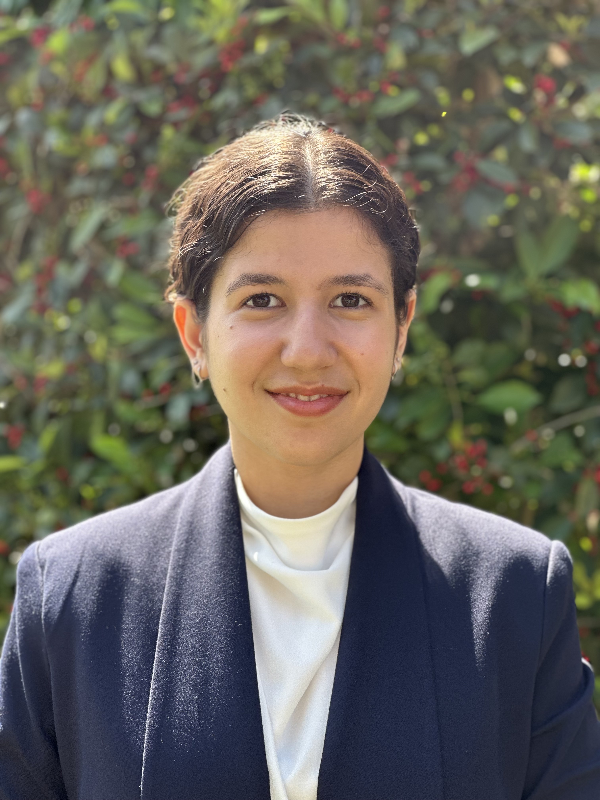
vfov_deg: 25.3
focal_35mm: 77
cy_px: 400
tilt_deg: -3.1
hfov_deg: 19.1
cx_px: 300
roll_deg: -2.1
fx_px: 1780
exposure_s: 1/121
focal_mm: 9
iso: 32
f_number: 2.8
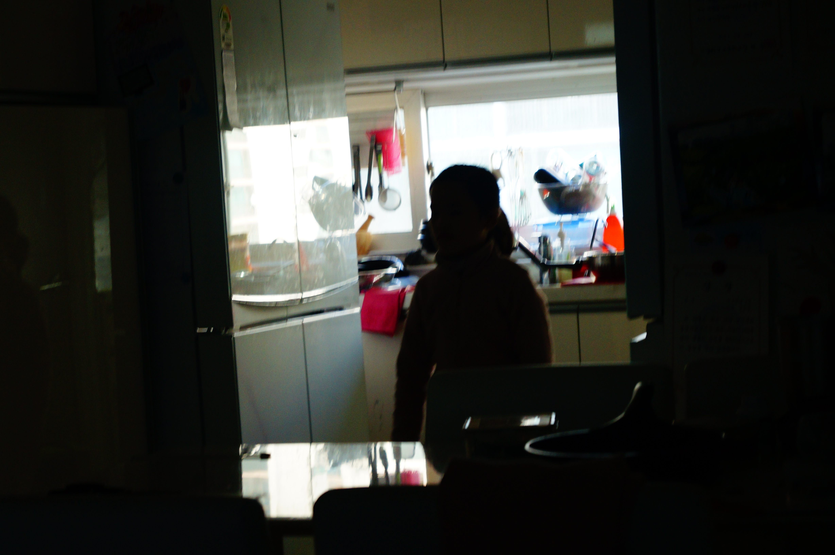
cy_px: 278
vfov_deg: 16.5
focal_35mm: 82
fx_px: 1911
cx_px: 418
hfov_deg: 24.6
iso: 800
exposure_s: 1/100
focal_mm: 55
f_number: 5.6
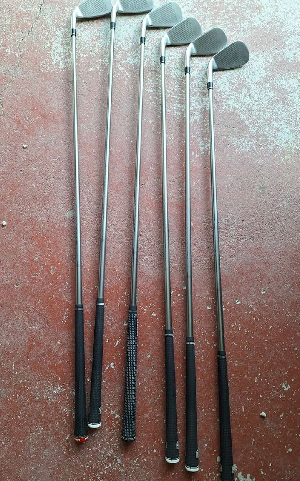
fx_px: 340
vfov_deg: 70.4
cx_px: 123
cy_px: 231
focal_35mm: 26
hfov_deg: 47.4
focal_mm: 5.54
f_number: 1.8
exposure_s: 1/150
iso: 40
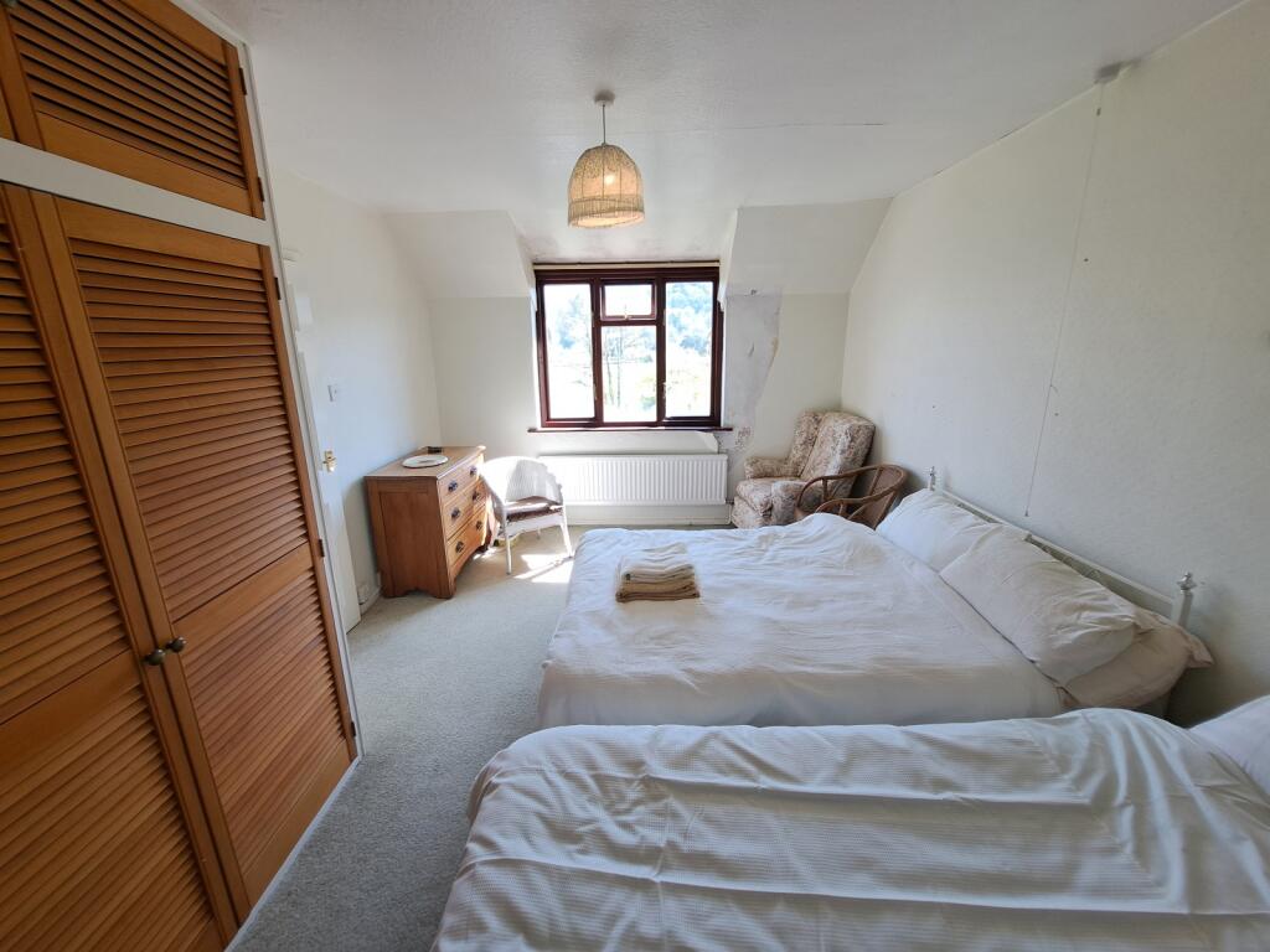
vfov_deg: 89.9
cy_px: 476
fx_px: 477
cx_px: 635
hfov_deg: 106.2
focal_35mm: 13
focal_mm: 1.74
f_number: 2.2
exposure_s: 1/50
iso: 50
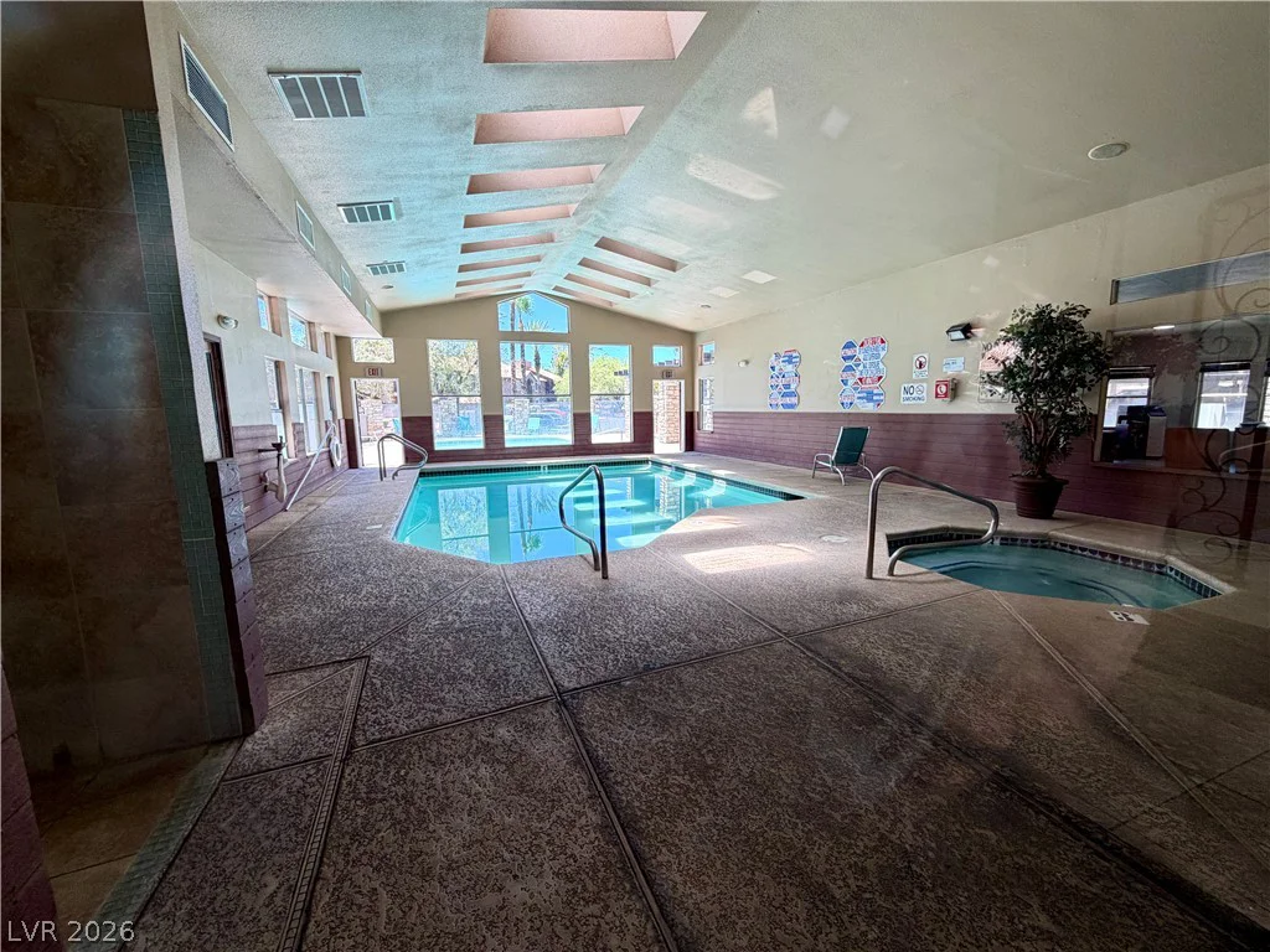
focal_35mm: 14
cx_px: 635
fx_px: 514
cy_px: 476
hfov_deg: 102.1
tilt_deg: -8.1
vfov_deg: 85.7
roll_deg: +1.8
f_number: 2.2
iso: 50
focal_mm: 2.22
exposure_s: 1/120
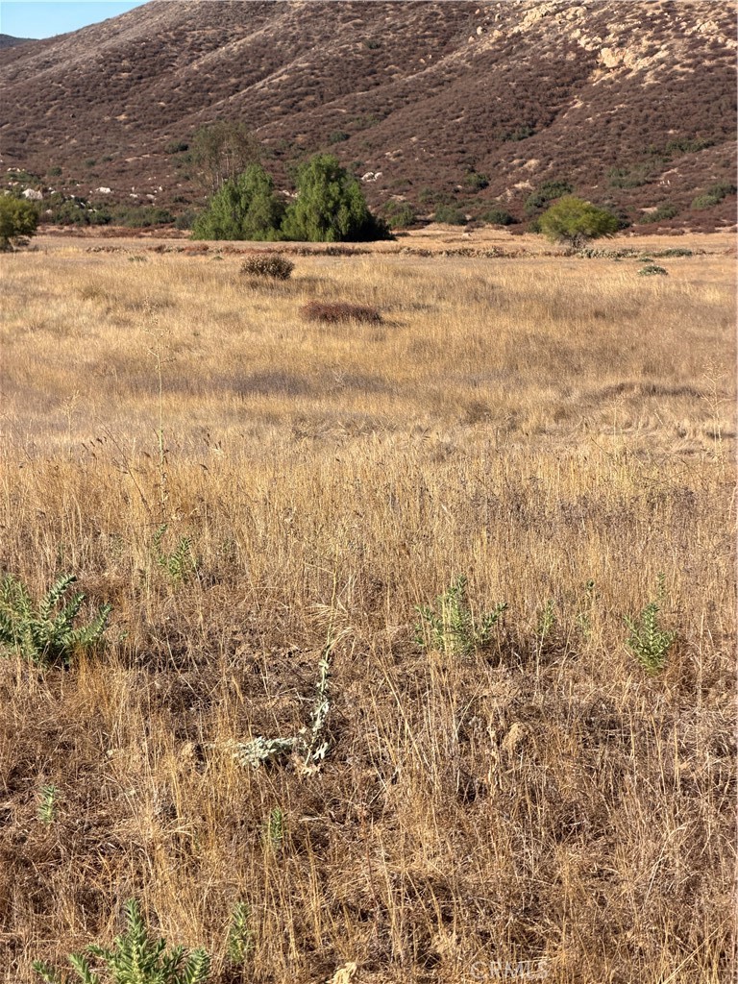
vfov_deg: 19.6
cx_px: 369
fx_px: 2843
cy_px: 492
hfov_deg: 14.8
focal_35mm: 100
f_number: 2.8
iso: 32
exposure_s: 1/638
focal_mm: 16.89
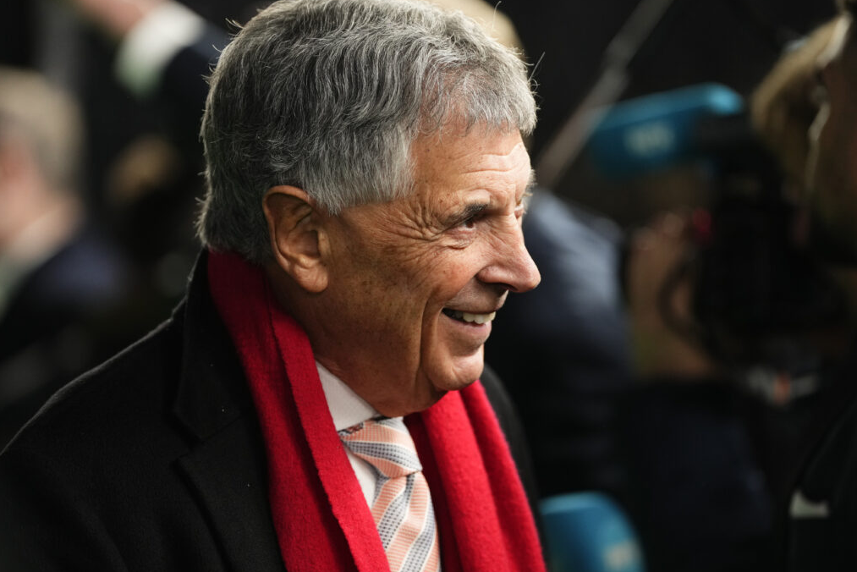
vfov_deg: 6.1
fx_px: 5357
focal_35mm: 225
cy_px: 302
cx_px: 433
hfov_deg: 9.1
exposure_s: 1/1250
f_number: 2.8
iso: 1600
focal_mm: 200
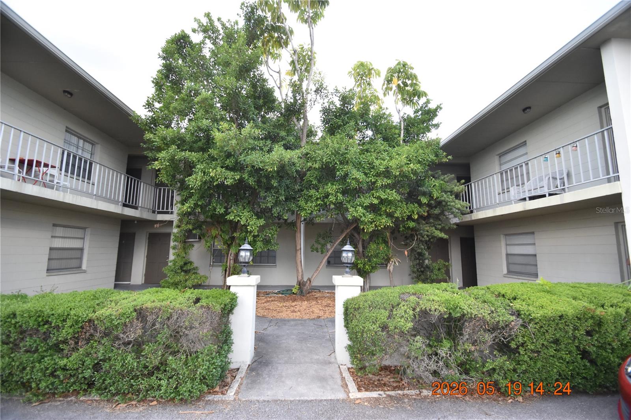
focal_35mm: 15
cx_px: 316
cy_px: 210
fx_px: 263
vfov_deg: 77.3
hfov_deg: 100.4
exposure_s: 1/1000
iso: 800
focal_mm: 10
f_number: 3.5
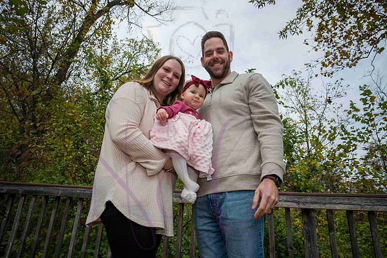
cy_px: 129
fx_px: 258
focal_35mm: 24
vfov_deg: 53.2
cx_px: 194
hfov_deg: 73.7
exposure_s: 1/640
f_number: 8
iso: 400
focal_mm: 24
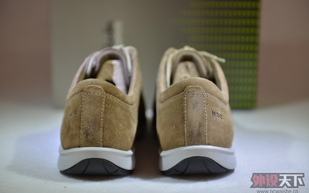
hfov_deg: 33.0
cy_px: 96
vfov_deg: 21.0
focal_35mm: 62
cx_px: 153
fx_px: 522
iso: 100
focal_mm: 60
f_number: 2.8
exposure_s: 1/80
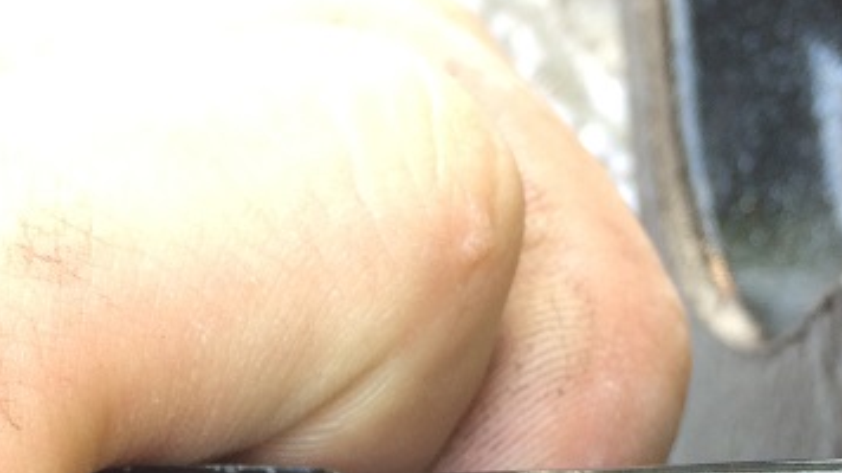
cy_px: 511
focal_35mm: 91
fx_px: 2031
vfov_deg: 13.1
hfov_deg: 23.3
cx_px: 281
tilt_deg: -70.4
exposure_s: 1/40
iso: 40
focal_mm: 4.15
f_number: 2.2
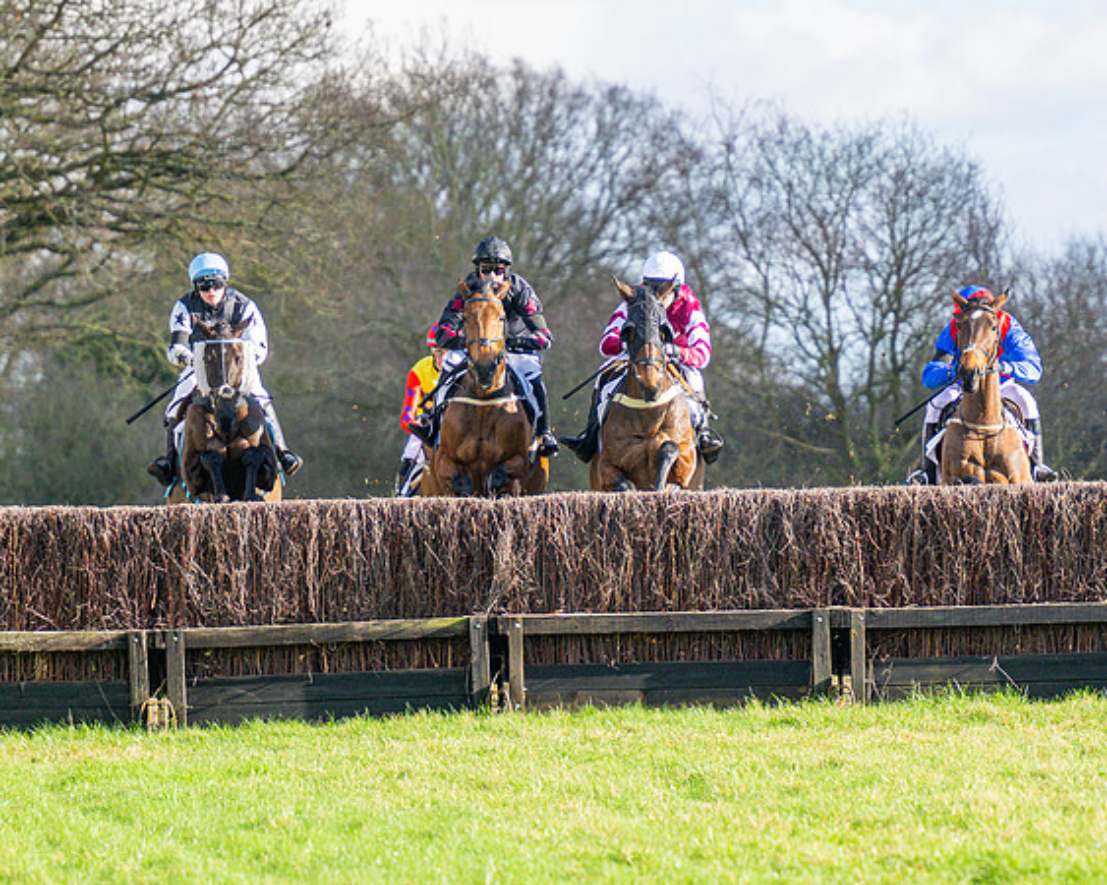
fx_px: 12469
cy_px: 521
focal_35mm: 381
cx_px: 705
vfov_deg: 4.1
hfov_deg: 5.1
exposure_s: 1/1600
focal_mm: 180
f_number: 4
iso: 400
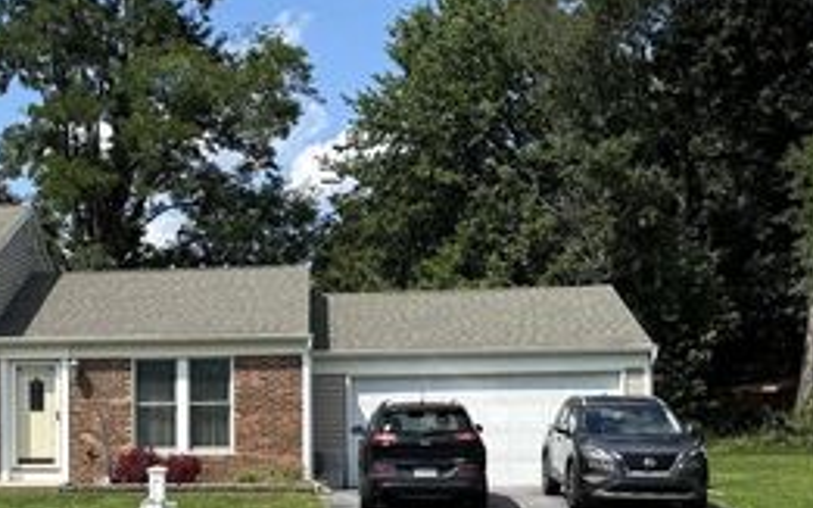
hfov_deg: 31.5
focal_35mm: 63
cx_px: 140
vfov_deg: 20.2
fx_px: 1396
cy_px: 457
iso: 80
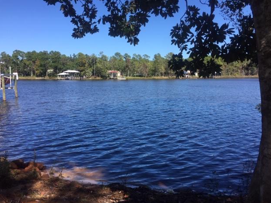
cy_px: 103
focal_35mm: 30
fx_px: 235
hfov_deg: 60.0
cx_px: 139
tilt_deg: -6.6
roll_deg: -0.7
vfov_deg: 46.8
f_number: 2.2
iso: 32
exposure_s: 1/1412
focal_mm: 4.15
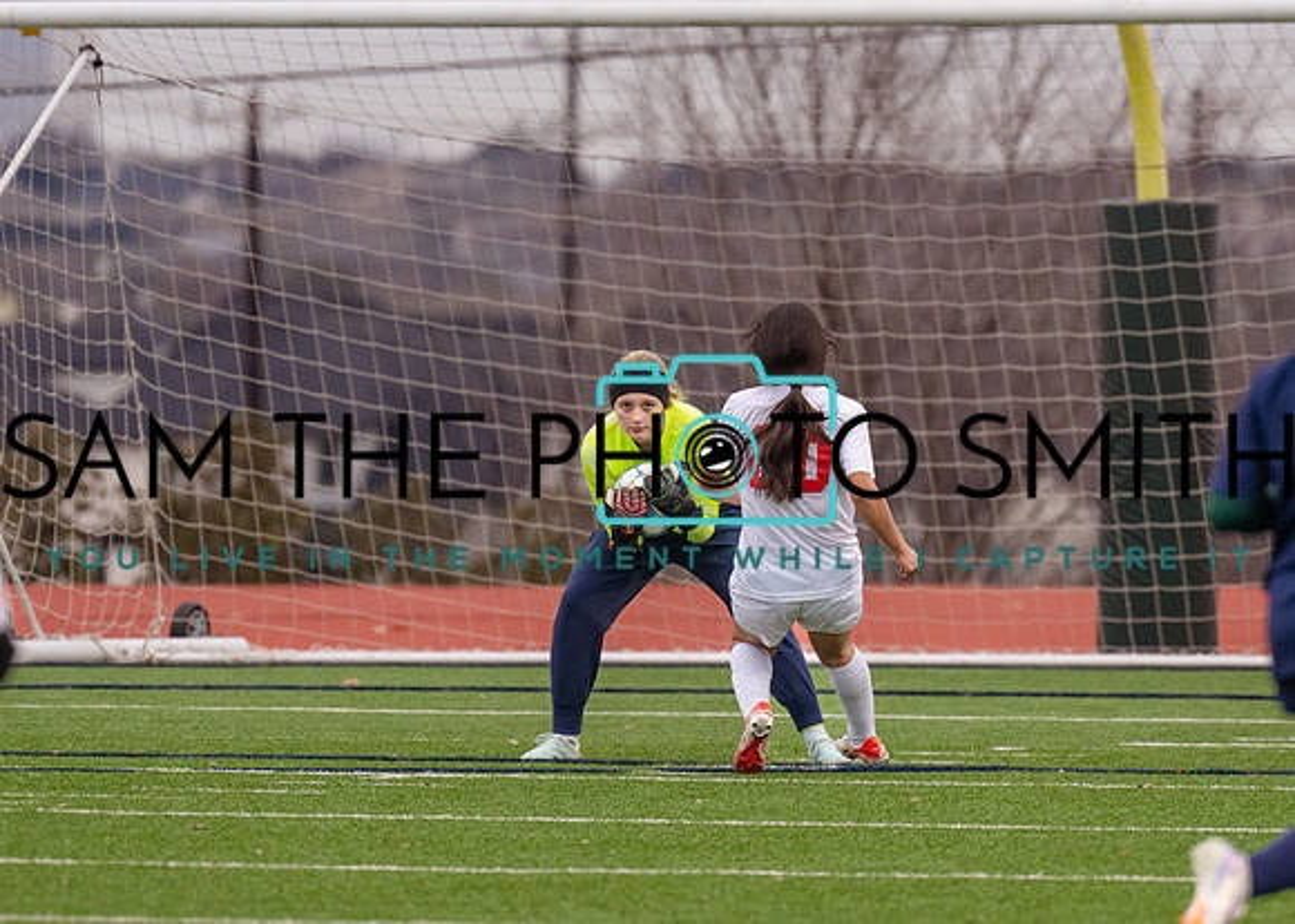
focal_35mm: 594
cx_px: 893
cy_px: 534
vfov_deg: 2.4
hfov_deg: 3.4
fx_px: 21829
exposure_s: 1/1600
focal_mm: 280
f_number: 4
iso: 800
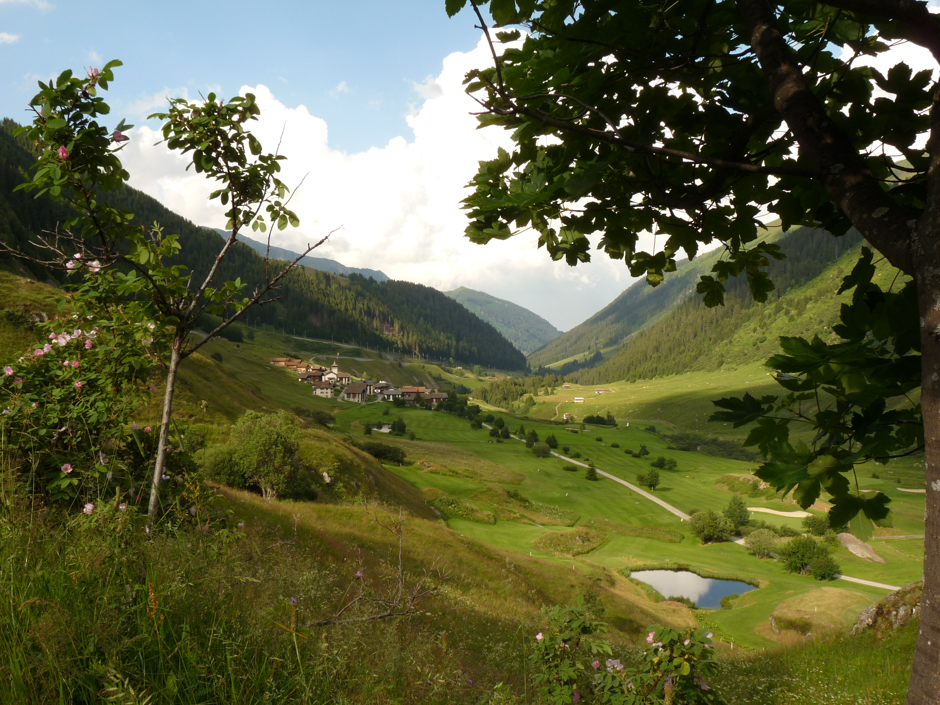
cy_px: 352
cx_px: 470
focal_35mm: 32
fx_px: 869
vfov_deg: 44.2
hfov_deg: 56.8
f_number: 5.6
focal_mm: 5.8
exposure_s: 1/250
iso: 100
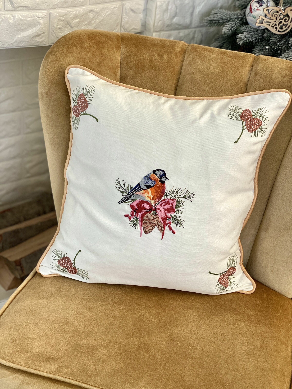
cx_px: 146
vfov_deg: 36.8
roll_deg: -6.9
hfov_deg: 28.0
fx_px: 585
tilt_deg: -31.8
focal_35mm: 52
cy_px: 194
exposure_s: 1/122
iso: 40
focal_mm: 6
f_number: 2
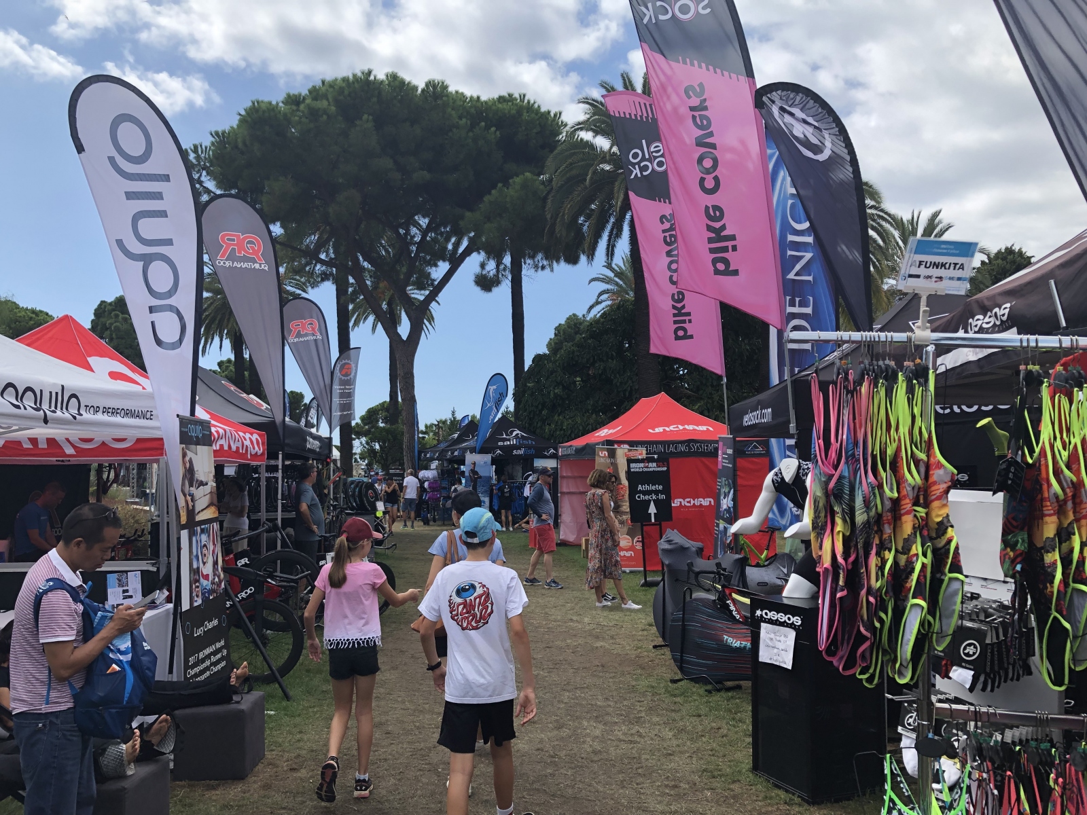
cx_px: 544
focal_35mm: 28
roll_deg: -0.6
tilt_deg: +3.7
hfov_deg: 63.4
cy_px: 408
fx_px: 879
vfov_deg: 49.7
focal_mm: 3.99
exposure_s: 1/1715
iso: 20
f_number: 1.8
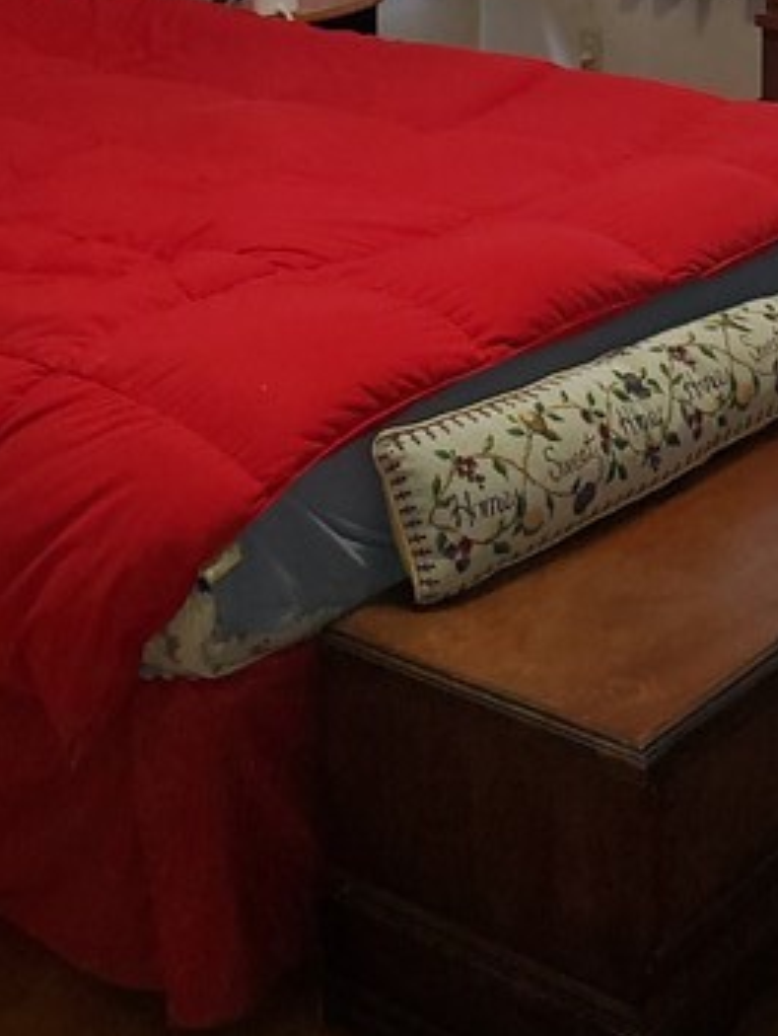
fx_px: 2275
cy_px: -234
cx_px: 707
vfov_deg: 23.3
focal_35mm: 76
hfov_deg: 19.1
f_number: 2.4
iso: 125
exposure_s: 1/24
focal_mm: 4.3
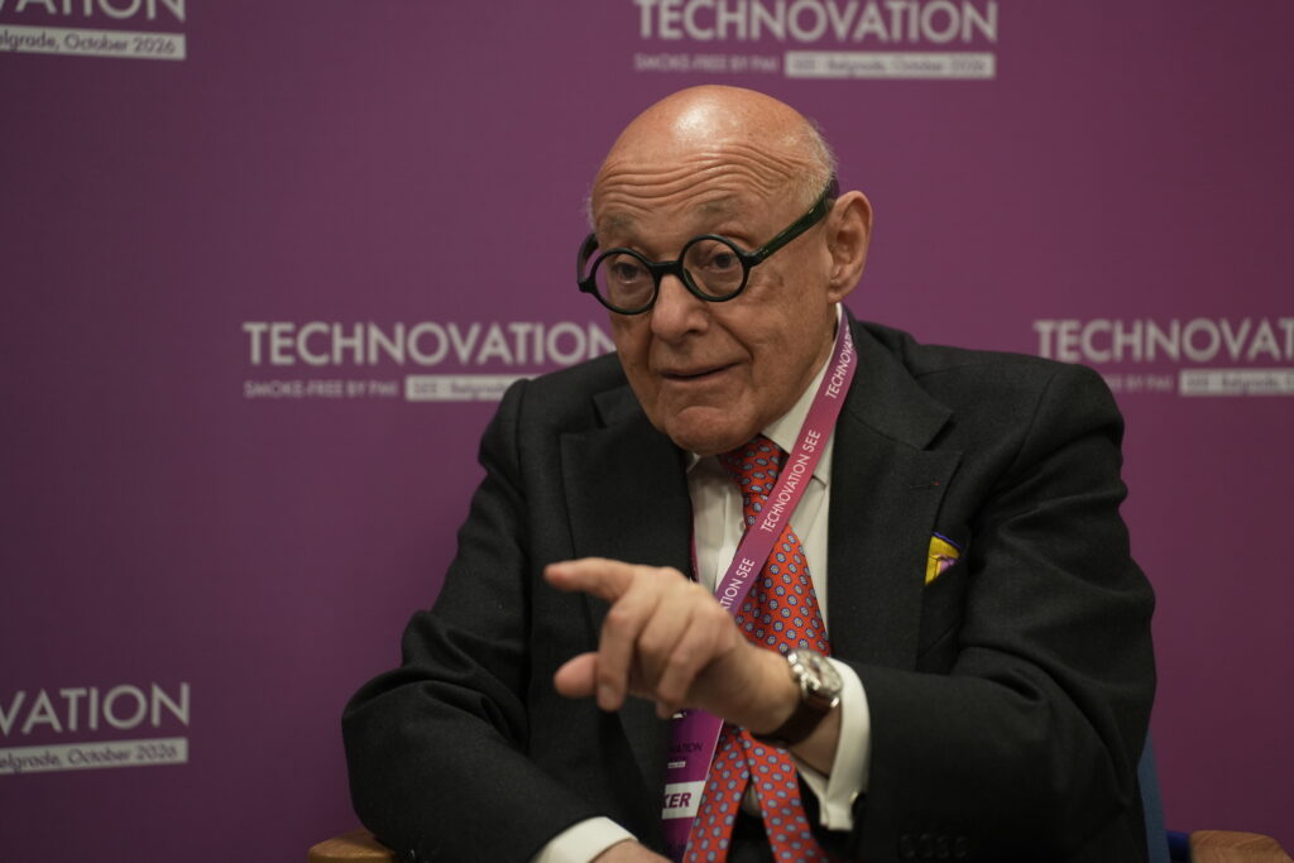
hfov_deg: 19.1
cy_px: 432
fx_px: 3846
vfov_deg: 12.8
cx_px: 647
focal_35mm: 107
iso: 1000
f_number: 2.8
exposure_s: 1/160
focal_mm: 107
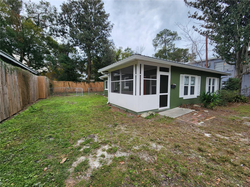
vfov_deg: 89.9
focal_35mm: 13
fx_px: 94
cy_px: 94
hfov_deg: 106.2
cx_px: 125
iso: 50
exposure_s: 1/292
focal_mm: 2.2
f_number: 2.2
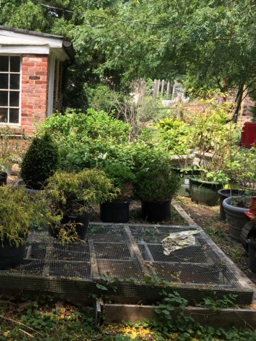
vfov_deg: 47.9
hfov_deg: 35.1
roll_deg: -2.9
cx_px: 34
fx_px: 385
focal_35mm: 39
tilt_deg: -15.0
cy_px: 171
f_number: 2.2
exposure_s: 1/488
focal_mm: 4.15
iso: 32
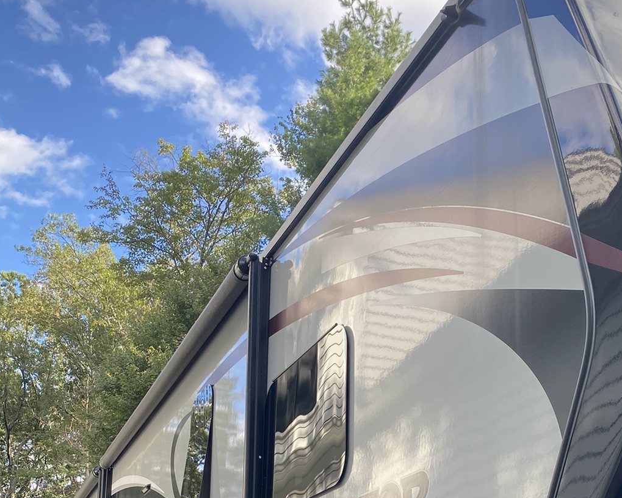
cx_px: 414
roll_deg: -0.1
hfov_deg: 36.3
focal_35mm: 51
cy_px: 533
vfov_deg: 27.4
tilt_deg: +11.8
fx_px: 939
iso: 32
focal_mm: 4.25
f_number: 1.8
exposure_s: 1/408
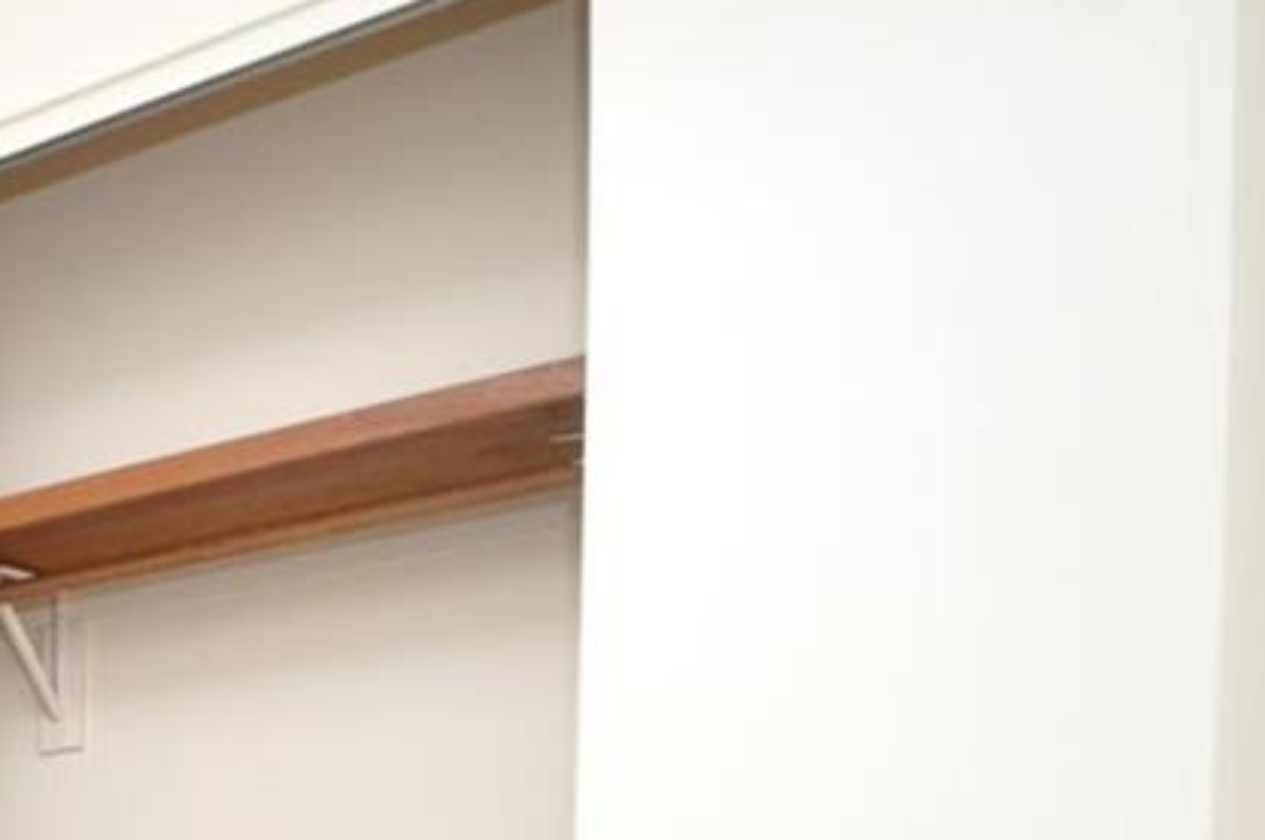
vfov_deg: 23.6
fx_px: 1614
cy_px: 1237
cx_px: -1077
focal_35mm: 46
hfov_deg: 21.7
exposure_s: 1/60
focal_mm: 8
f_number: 4.5
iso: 800
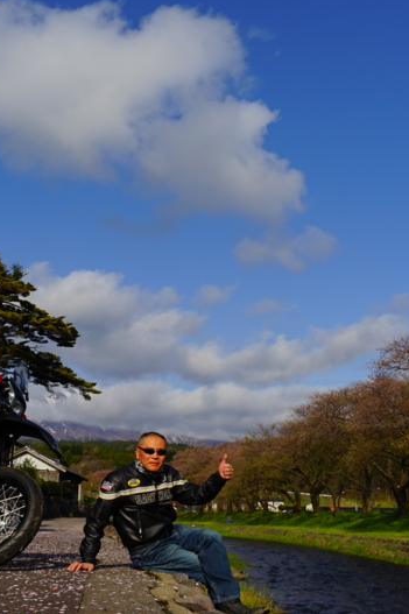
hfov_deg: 32.6
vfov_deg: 47.4
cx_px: 207
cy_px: 306
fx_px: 699
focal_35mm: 41
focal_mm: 18
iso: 100
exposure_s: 1/640
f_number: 8
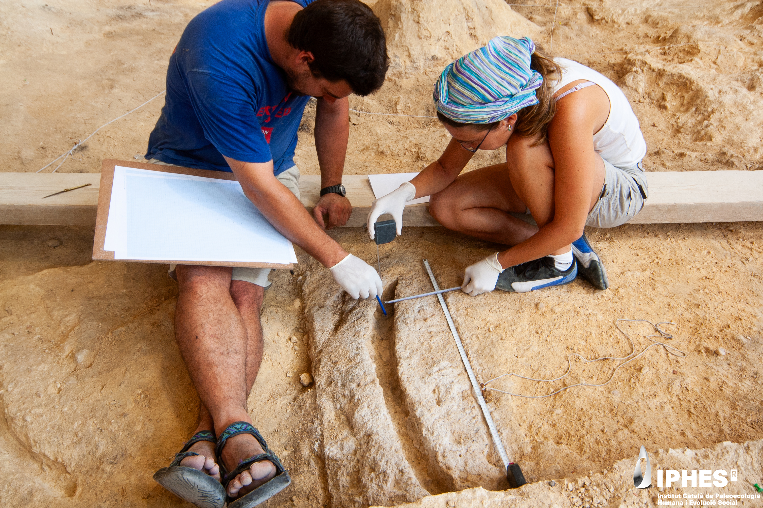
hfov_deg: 67.4
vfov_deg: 47.8
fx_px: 572
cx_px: 382
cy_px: 254
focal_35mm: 27
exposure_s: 1/10
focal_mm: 18
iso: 200
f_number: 8
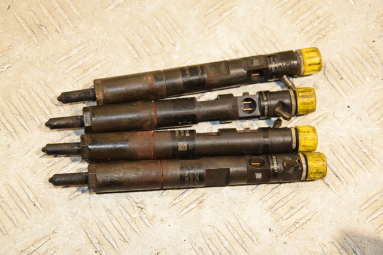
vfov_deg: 14.7
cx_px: 192
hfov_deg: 21.9
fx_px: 989
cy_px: 128
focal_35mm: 93
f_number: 5.3
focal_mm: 62
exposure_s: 1/200
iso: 800
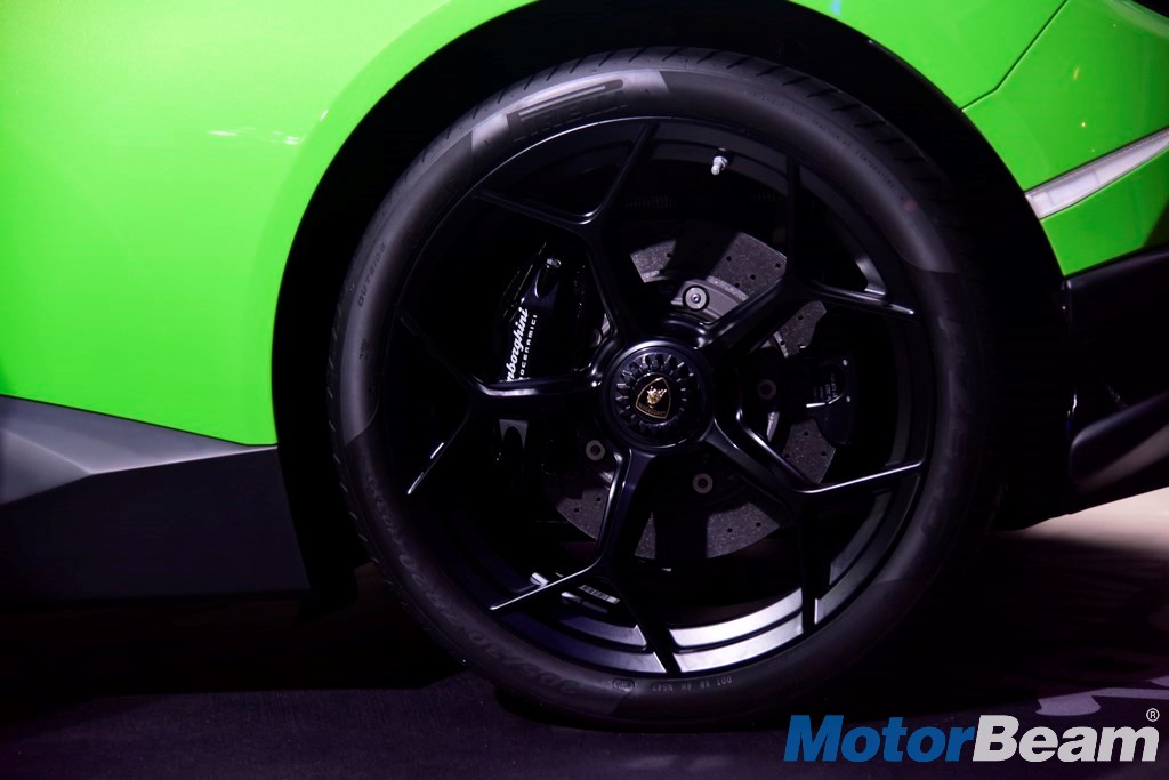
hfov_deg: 30.5
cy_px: 390
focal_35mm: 66
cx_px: 584
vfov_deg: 20.6
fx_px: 2143
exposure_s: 1/60
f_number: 4
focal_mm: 66
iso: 2000
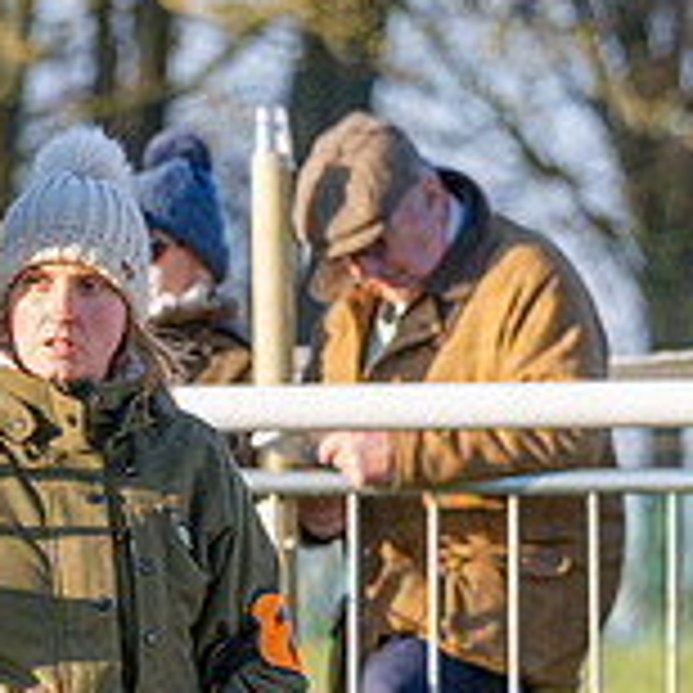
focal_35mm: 909
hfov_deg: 1.9
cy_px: 599
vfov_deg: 1.9
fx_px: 20589
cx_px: -90
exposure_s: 1/1000
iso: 400
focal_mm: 150
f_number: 4
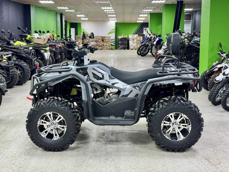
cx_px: 114
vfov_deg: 30.3
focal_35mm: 48
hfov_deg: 39.7
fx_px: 318
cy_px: 86
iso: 160
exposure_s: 1/50
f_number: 1.78
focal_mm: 6.76
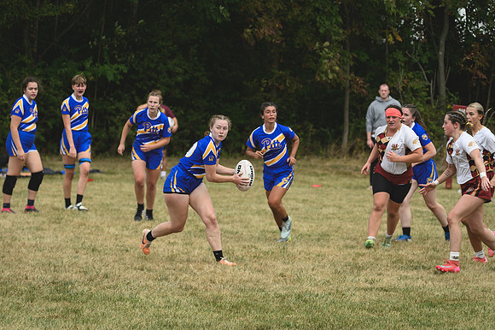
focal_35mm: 315
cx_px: 248
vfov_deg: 4.4
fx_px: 4329
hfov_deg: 6.5
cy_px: 165
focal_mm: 210
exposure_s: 1/1000
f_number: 5.3
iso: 220
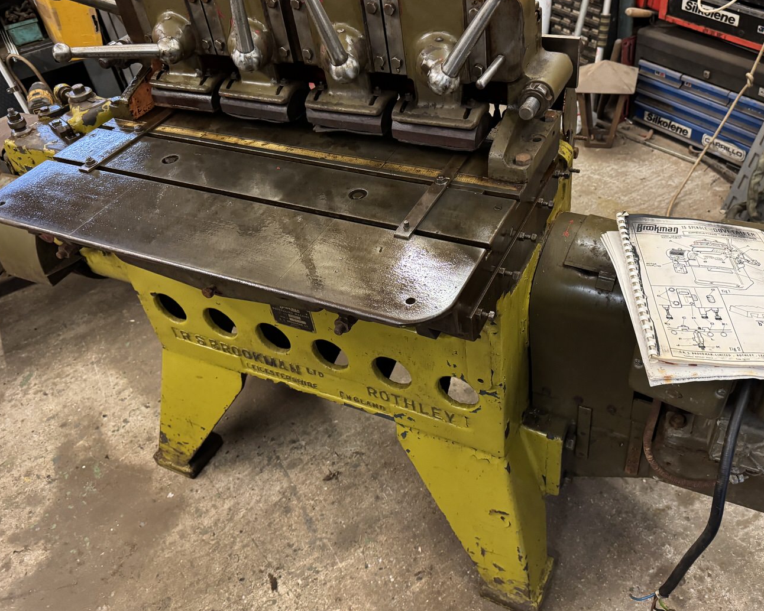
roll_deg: +8.5
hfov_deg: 60.3
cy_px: 271
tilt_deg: -39.8
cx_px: 422
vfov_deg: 49.9
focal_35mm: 29
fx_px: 656
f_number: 1.78
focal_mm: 6.76
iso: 640
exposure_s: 1/33
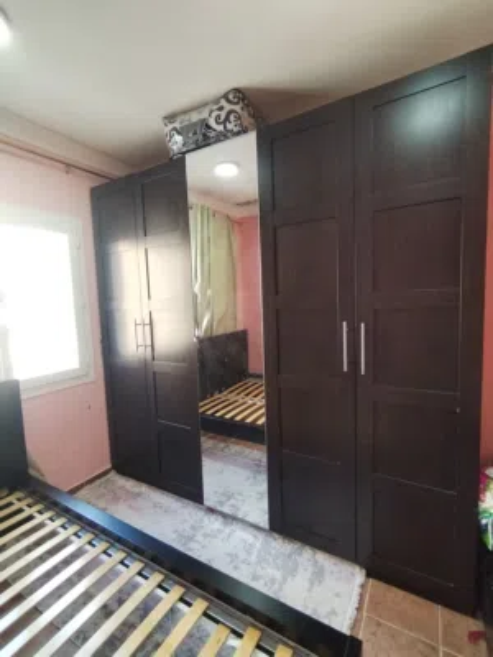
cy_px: 328
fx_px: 304
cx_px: 246
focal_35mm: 16
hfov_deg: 78.1
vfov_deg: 94.5
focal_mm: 1.42
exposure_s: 1/50
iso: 393
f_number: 2.2
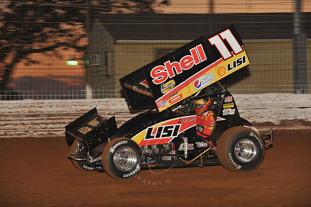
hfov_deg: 16.4
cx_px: 156
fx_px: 1079
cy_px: 104
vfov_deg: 11.0
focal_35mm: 125
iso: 640
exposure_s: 1/320
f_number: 6.3
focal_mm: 125
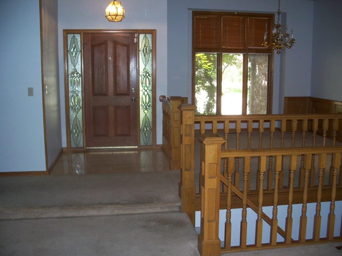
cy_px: 128
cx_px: 171
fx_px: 366
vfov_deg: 38.7
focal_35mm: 37
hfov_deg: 50.1
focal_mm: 7.8
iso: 200
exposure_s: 1/60
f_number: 2.8
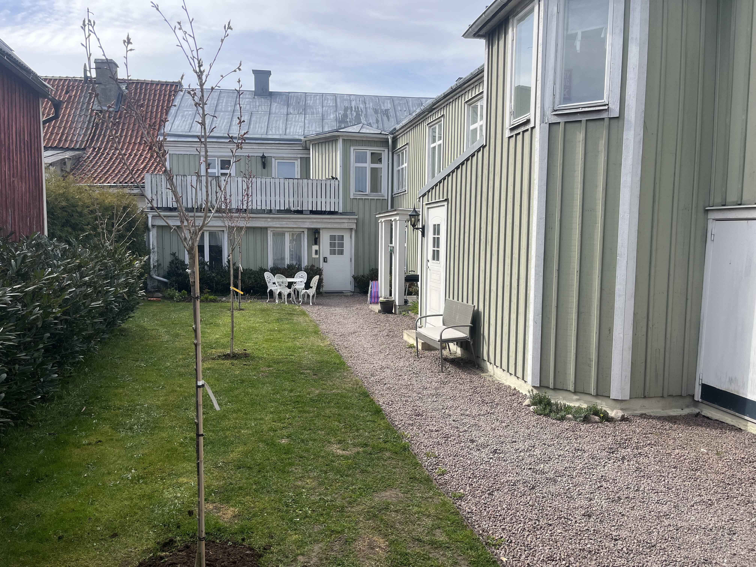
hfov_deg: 67.3
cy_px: 284
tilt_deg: -5.3
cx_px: 378
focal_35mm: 26
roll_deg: -0.5
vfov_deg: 53.1
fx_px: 568
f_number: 1.6
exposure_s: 1/2309
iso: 50
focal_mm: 5.1
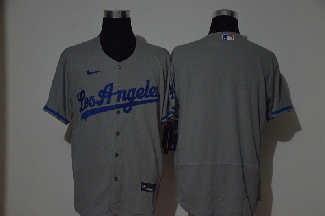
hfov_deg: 28.1
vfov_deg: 18.8
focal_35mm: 72
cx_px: 162
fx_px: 649
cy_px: 108
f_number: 4.5
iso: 4000
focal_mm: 48
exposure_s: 1/40
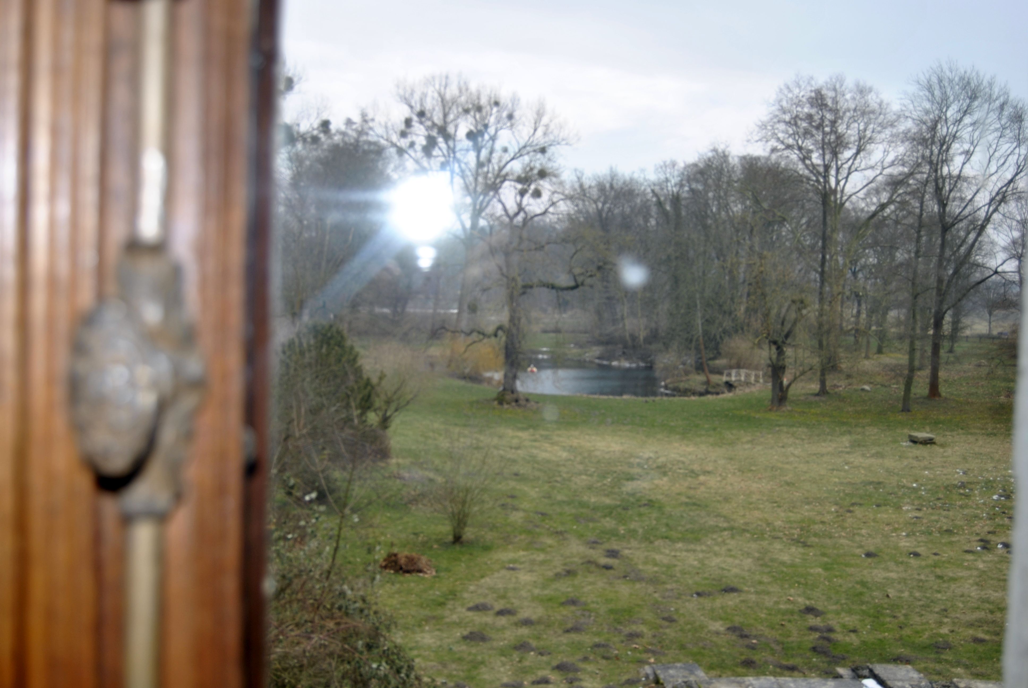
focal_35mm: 39
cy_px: 344
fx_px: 1115
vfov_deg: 34.3
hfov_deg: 49.5
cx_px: 514
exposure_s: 1/200
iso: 100
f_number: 4.5
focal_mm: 26
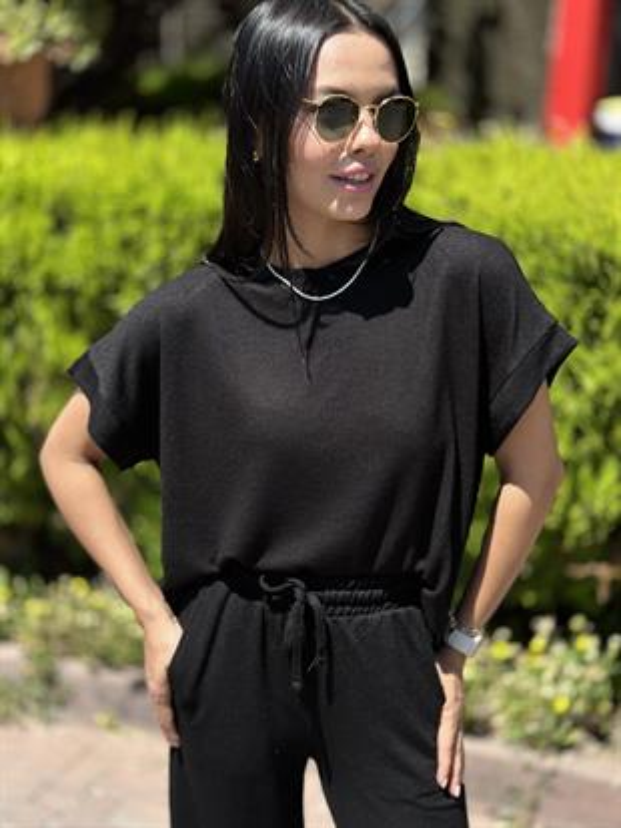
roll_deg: -2.2
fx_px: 1148
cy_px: 414
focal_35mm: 48
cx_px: 310
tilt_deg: -19.1
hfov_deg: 30.3
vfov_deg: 39.6
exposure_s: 1/1992
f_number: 1.78
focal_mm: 6.86
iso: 100
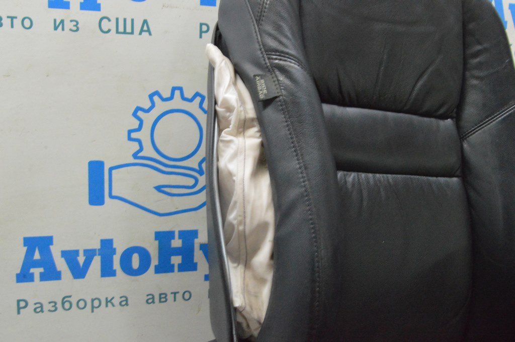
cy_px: 171
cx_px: 258
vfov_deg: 34.2
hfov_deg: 49.6
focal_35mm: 39
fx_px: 557
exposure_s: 1/15
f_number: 20
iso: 6400
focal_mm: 26
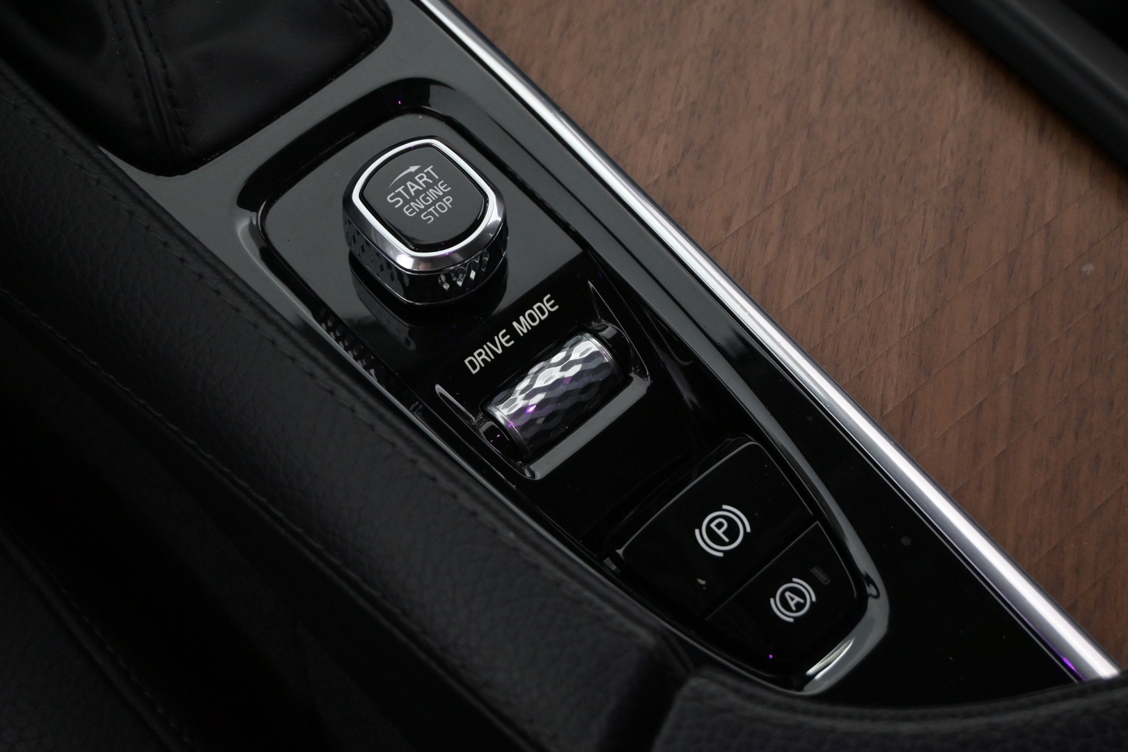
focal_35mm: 51
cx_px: 564
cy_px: 376
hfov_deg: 38.9
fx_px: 1598
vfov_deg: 26.5
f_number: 5
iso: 2800
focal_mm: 34
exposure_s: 1/50
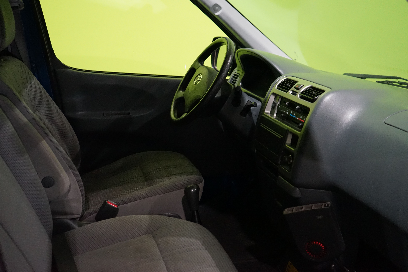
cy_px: 136
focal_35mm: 39
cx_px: 204
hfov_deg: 49.6
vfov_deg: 34.2
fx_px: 442
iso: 6400
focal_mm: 39
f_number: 4
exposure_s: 1/160
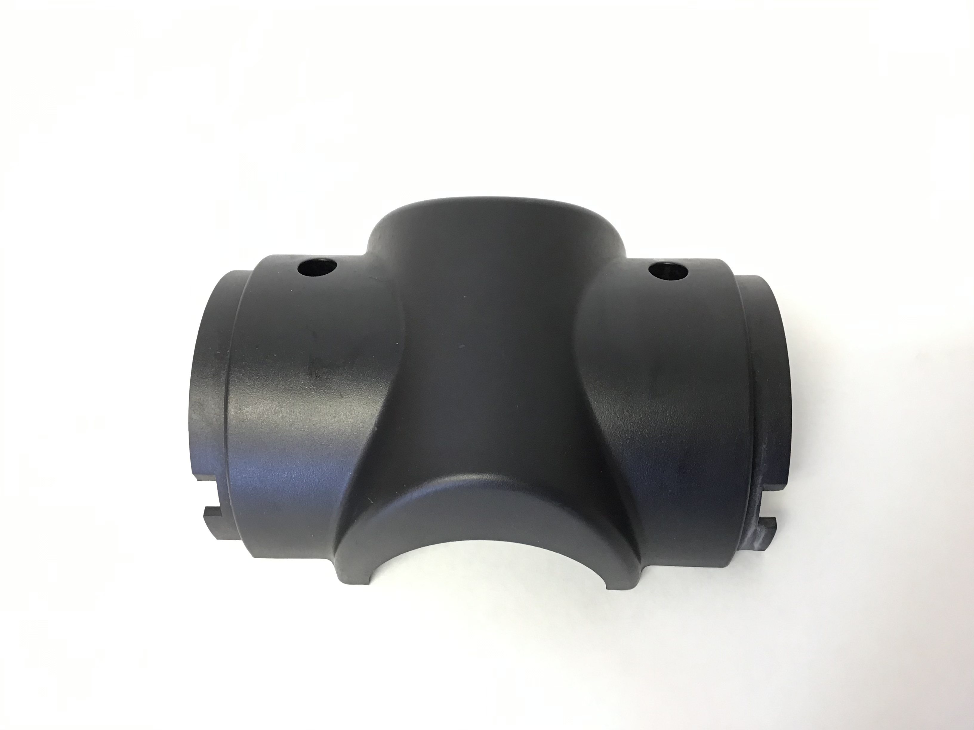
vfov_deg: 45.4
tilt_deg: -57.9
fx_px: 872
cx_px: 487
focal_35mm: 31
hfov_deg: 58.4
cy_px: 365
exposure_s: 1/30
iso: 64
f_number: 2.4
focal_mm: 3.3
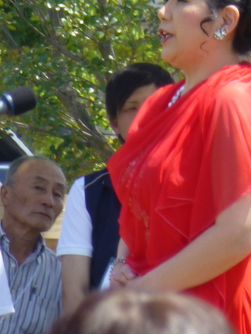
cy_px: -38
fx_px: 15513
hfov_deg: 0.9
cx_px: 226
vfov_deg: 1.2
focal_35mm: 1606
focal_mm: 86
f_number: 6.4
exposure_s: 1/160
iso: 100
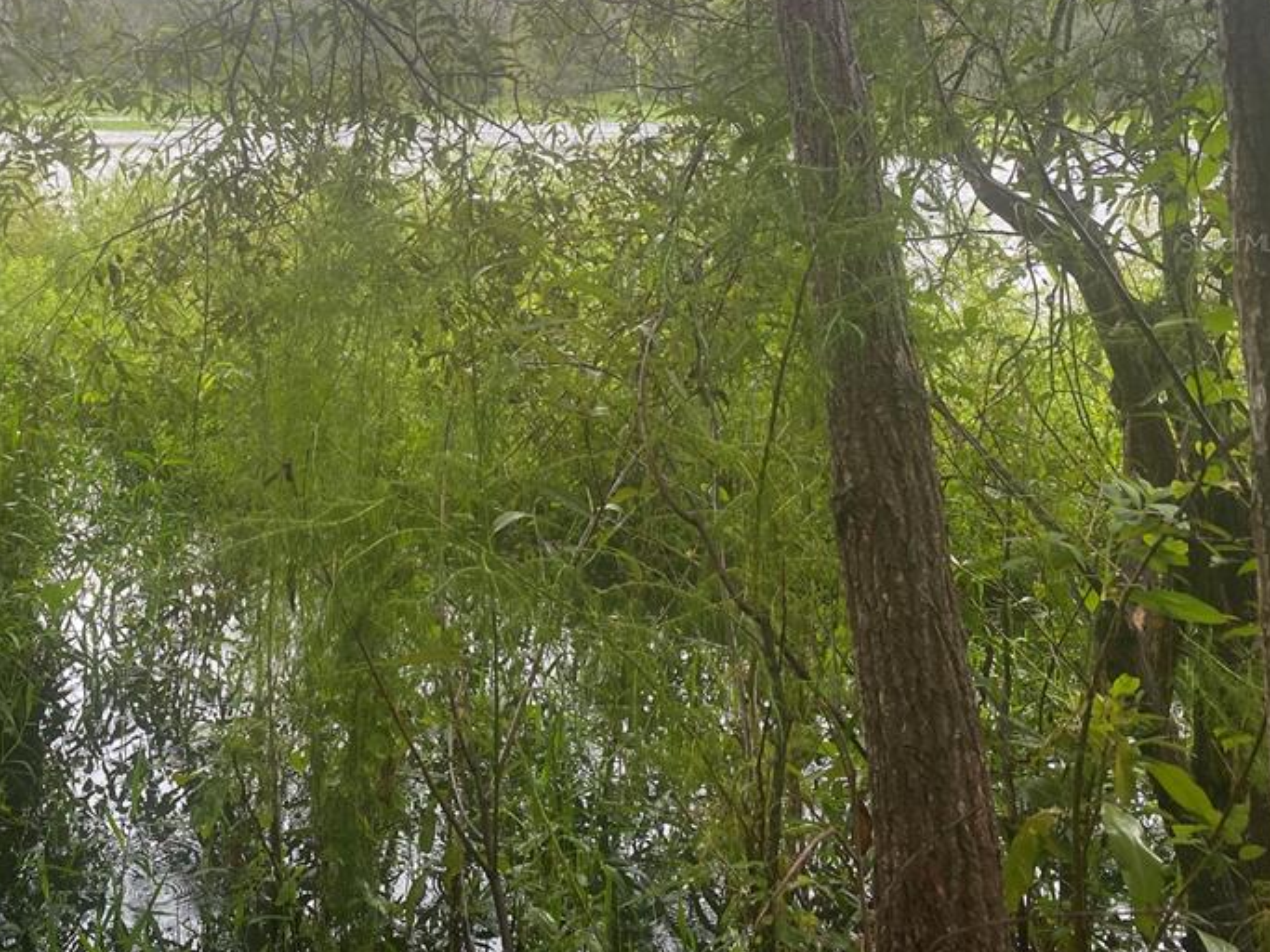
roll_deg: -0.3
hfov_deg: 46.4
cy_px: 242
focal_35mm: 39
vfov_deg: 36.0
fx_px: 1431
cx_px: 340
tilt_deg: -5.4
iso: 32
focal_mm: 4.25
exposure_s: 1/237
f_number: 1.8
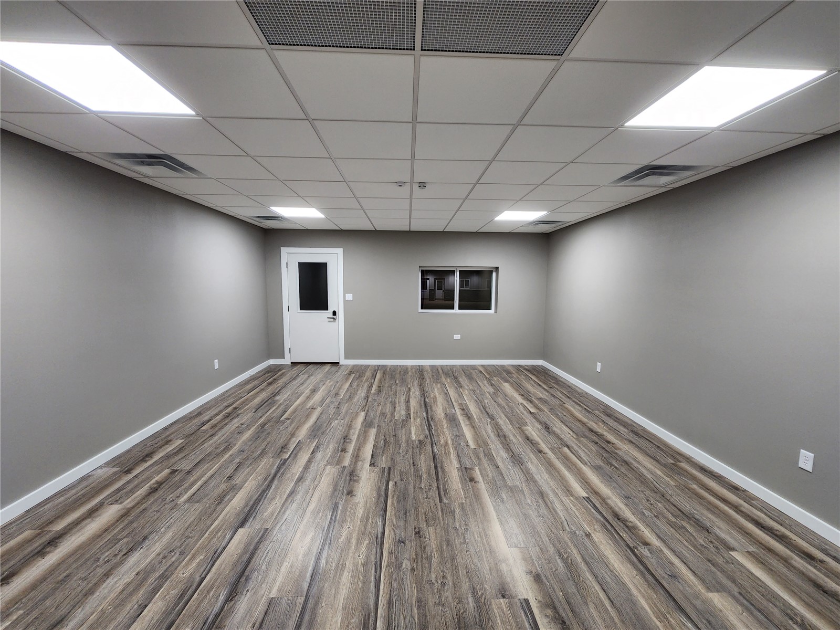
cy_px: 315
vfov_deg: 89.9
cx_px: 420
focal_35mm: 13
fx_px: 315
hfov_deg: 106.2
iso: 160
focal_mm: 2.2
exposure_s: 1/60
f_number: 2.2
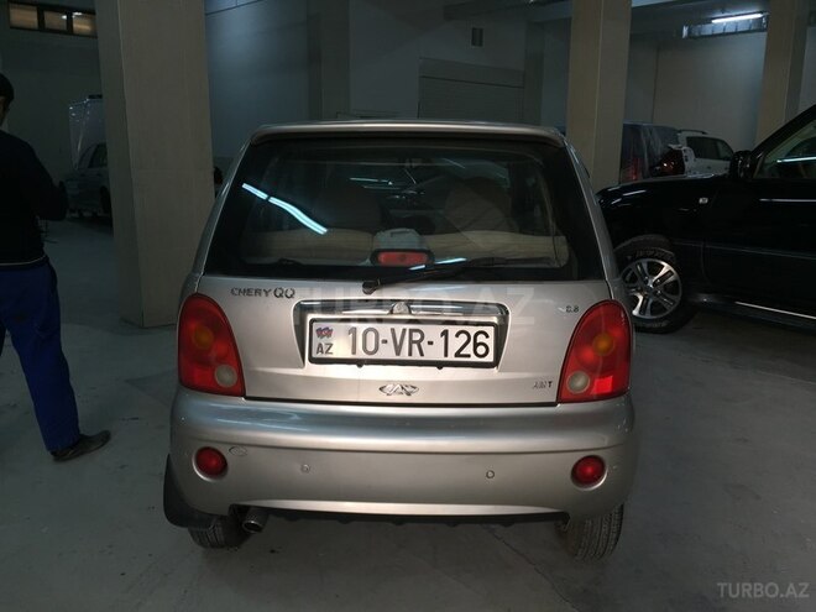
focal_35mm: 29
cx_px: 408
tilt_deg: -12.5
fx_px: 684
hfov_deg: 61.7
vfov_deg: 48.2
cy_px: 306
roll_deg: -1.0
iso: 32
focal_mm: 4.15
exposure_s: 1/50
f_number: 2.2
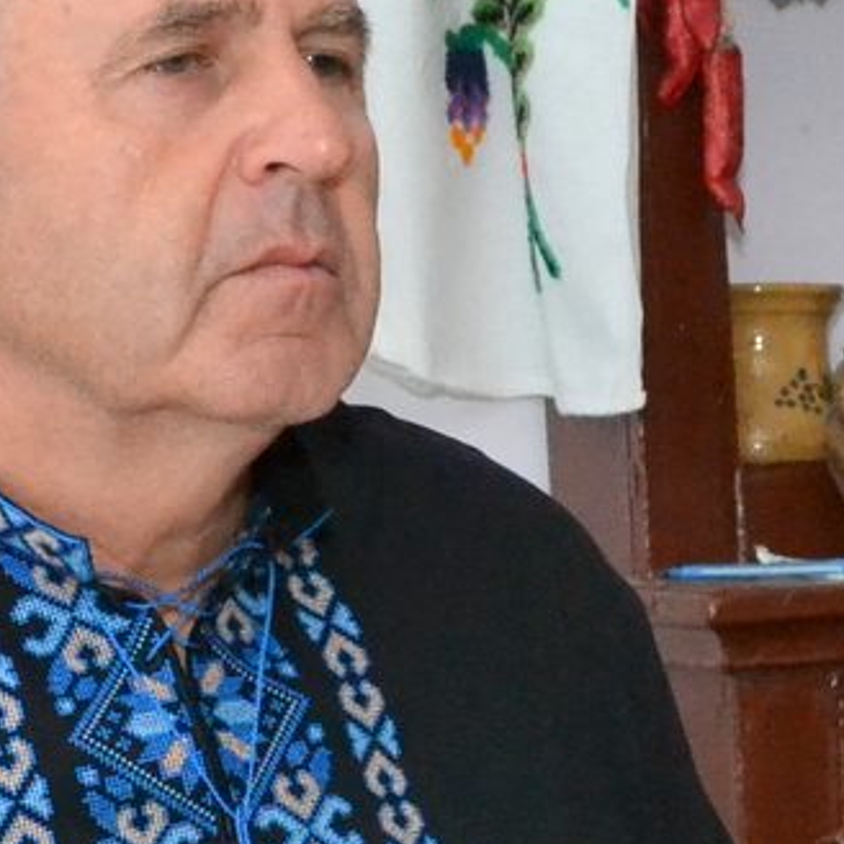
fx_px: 4800
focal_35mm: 174
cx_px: 239
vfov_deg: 9.9
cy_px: 975
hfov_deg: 10.0
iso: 3200
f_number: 6.3
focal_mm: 28
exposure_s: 1/250
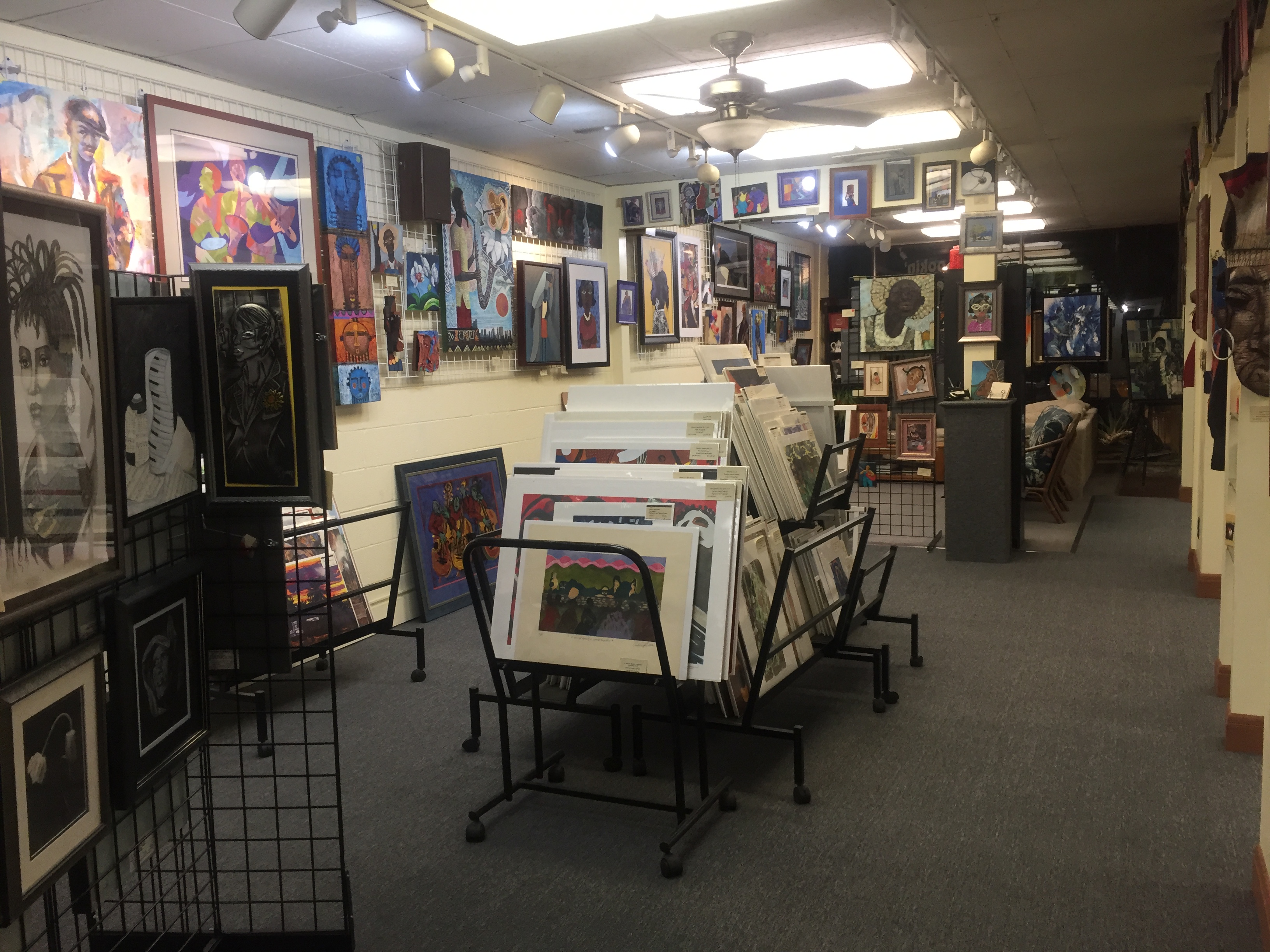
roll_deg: +1.5
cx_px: 635
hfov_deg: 61.7
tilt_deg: -7.9
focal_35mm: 29
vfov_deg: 48.2
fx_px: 1064
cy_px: 476
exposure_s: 1/30
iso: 50
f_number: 2.2
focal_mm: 4.15
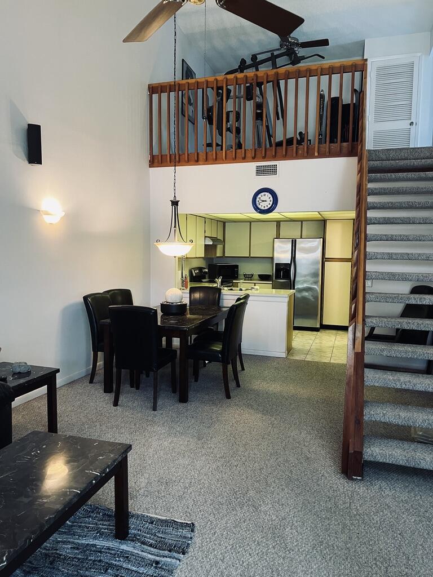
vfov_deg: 67.3
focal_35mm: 26
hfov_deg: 53.1
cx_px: 216
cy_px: 288
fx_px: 434
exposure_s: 1/60
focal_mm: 5.7
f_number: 1.5
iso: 250
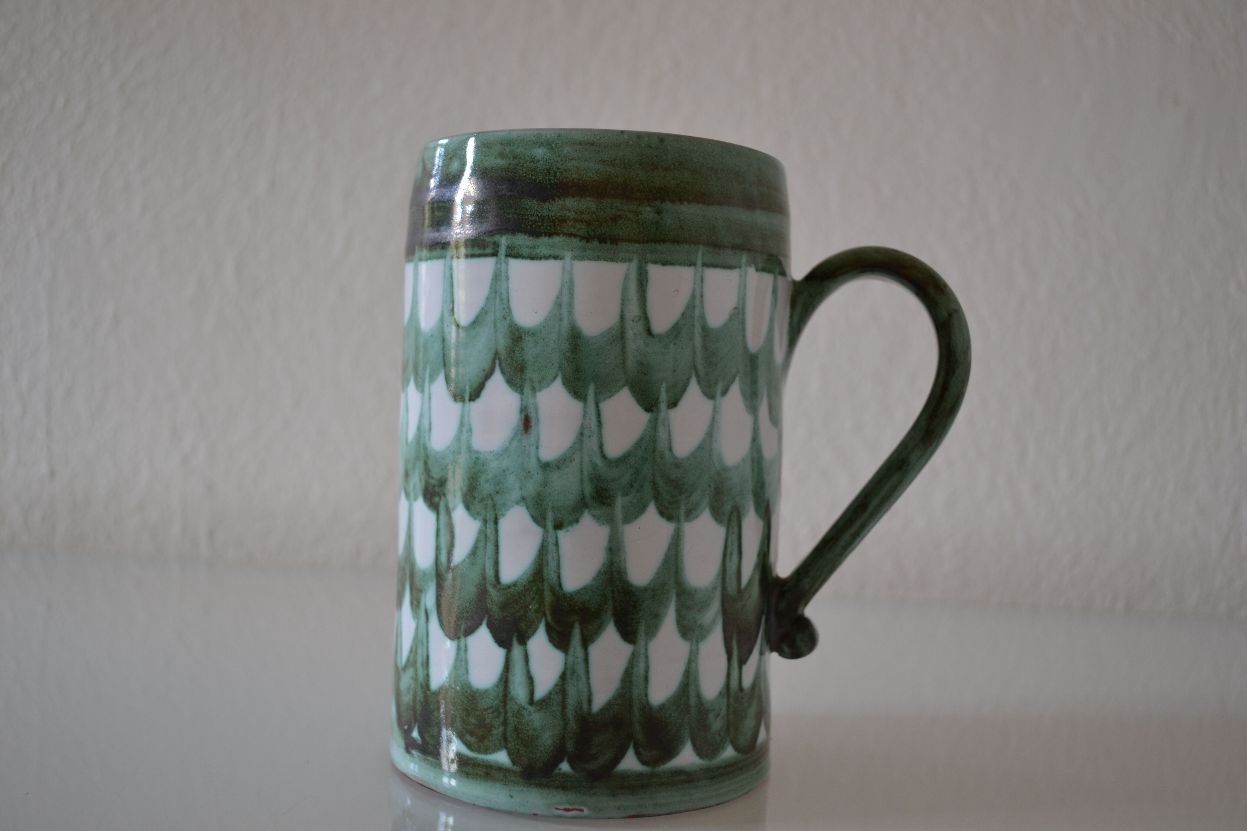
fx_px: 1247
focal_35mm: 36
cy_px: 416
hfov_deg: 53.1
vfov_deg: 36.9
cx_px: 624
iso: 400
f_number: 4
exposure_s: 1/50
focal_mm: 24
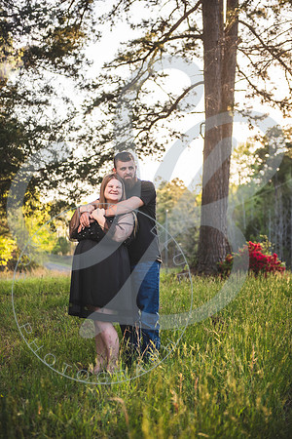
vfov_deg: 33.4
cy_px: 220
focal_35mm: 60
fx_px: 730
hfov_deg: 22.6
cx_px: 146
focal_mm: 60
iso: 100
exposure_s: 1/320
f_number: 2.8
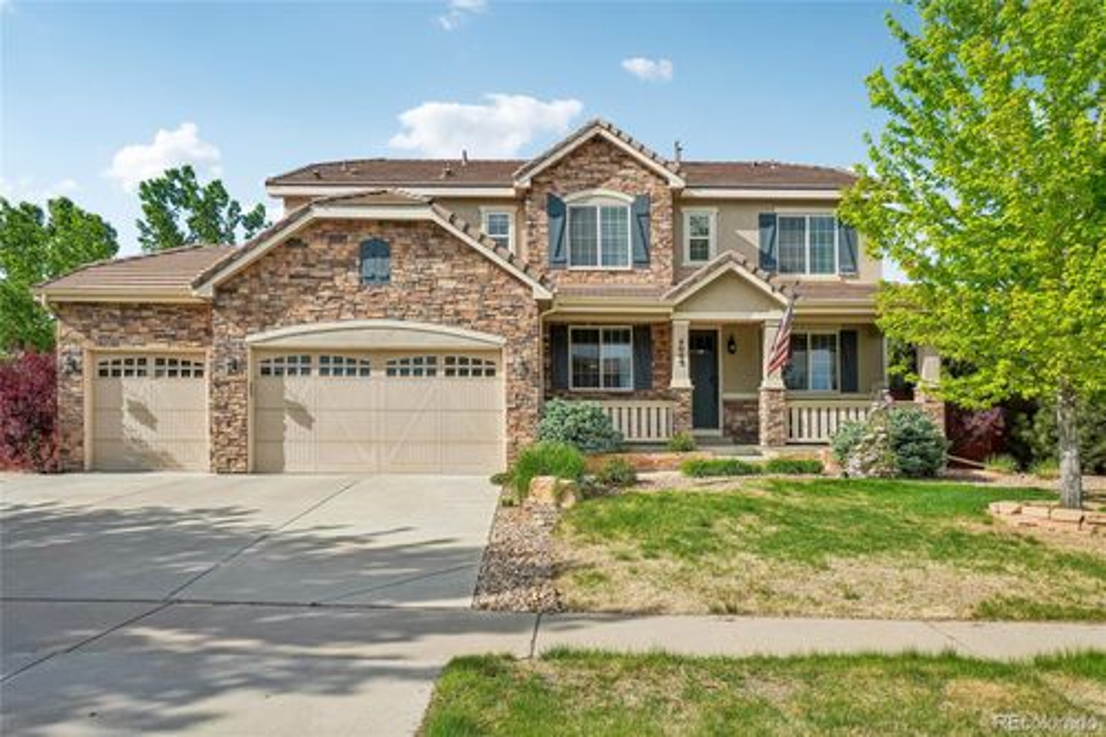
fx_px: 645
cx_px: 553
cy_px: 368
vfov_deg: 59.5
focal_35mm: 21
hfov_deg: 81.2
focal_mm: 14
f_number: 8
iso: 400
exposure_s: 1/1600
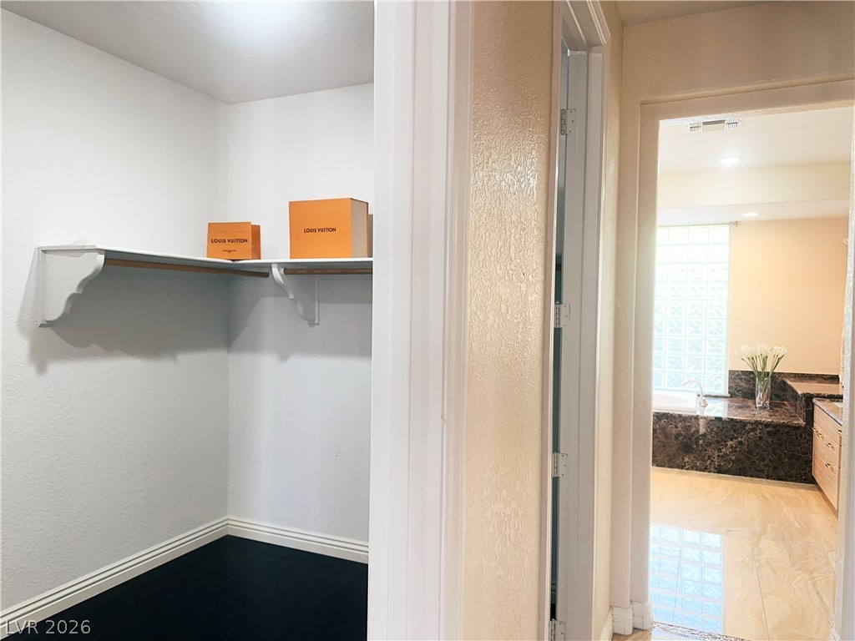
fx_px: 593
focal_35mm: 24
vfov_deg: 56.8
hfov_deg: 71.6
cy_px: 320
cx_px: 428
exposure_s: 1/60
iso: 125
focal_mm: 6.86
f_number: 1.78
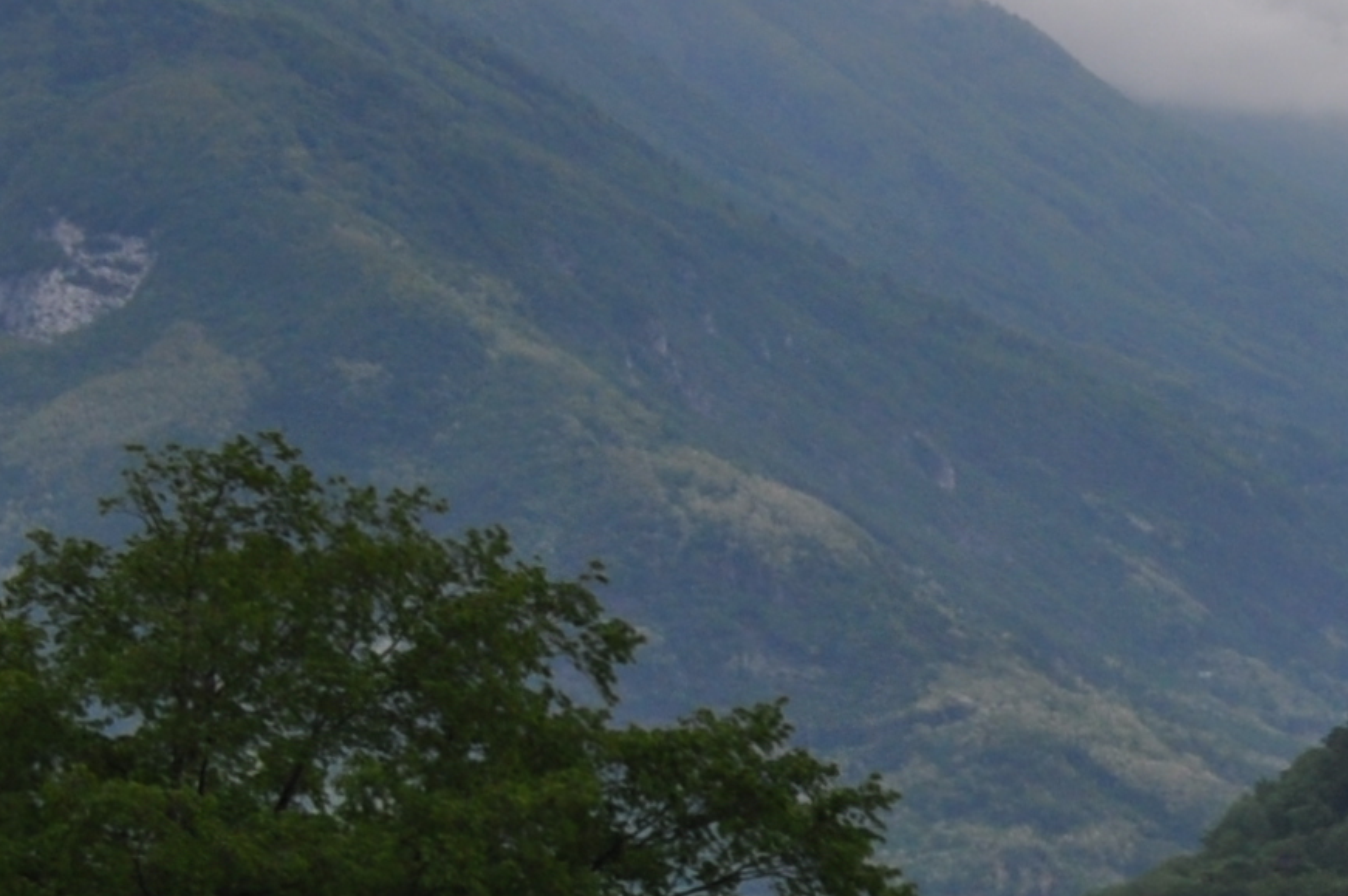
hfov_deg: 9.5
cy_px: 1889
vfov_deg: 6.9
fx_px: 7182
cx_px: 3283
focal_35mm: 192
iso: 200
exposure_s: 1/400
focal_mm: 26
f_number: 10
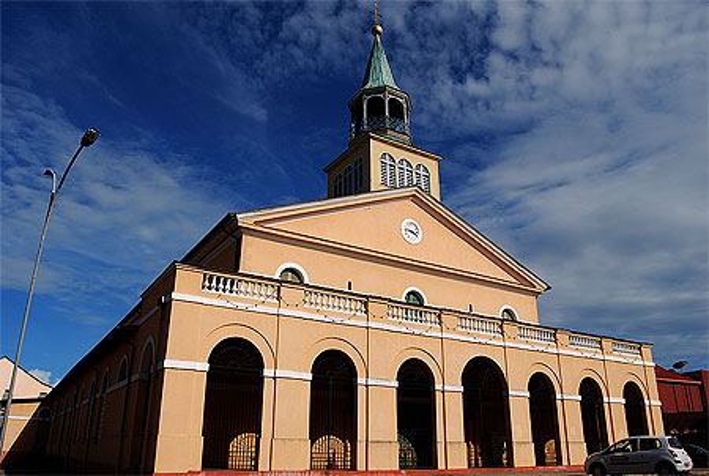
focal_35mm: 27
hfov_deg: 67.3
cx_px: 354
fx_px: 533
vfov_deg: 48.1
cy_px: 238
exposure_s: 1/400
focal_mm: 18
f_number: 10
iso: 100
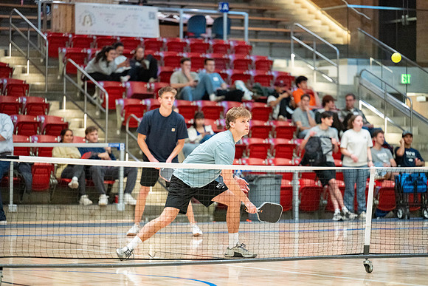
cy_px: 143
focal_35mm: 140
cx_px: 214
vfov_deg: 9.8
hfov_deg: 14.7
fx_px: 1665
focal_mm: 140
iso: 5000
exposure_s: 1/500
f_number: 2.8
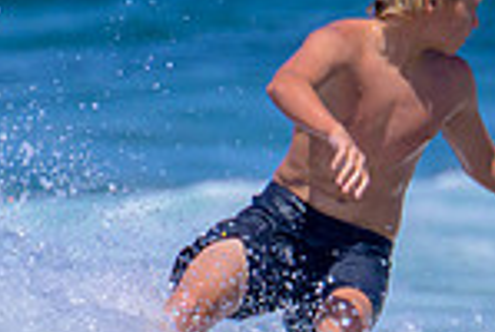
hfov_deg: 0.5
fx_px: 58168
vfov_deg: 0.3
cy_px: 467
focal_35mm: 4222
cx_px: 418
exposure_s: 1/2000
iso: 640
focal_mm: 800
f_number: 11
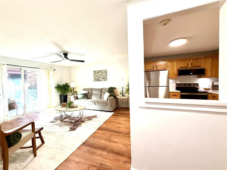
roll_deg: +1.3
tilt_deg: -2.1
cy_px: 85
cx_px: 114
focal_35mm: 14
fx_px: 92
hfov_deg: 102.1
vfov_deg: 85.7
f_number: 2.2
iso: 250
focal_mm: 2.22
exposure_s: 1/120
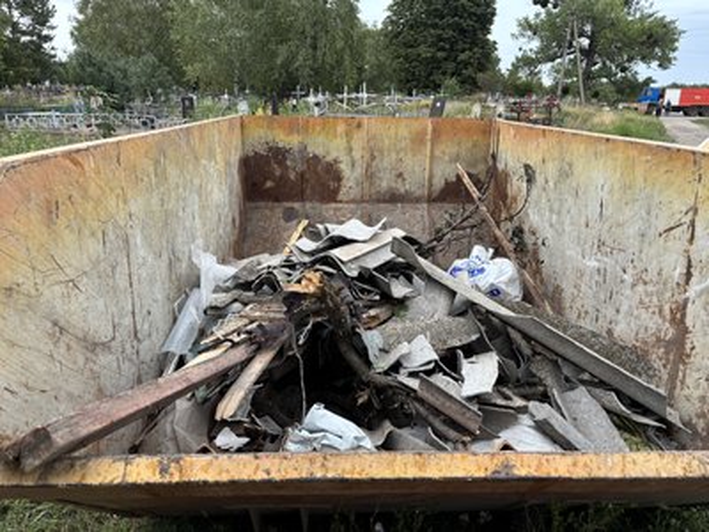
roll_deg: -0.2
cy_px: 266
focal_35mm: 26
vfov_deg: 53.1
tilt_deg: -18.3
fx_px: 533
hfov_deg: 67.3
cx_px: 354
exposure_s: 1/205
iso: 40
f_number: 1.6
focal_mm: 5.96
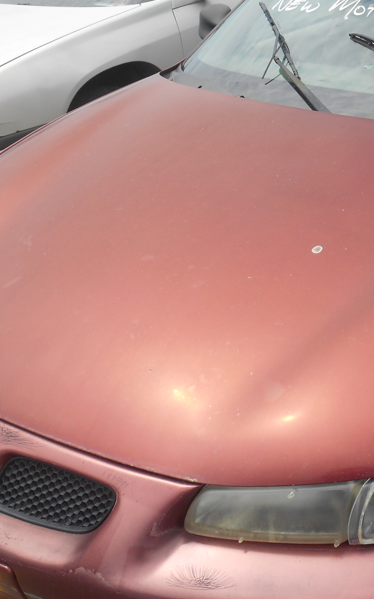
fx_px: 783
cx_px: 366
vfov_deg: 41.7
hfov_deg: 25.7
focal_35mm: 48
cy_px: 259
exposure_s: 1/640
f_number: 3.4
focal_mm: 4.7
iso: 80
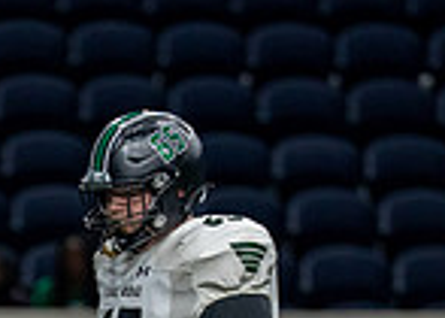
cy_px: 624
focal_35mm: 1005
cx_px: 0
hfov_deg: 2.0
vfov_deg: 1.4
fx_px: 12702
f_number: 2.8
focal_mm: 200
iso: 1250
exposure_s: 1/1000
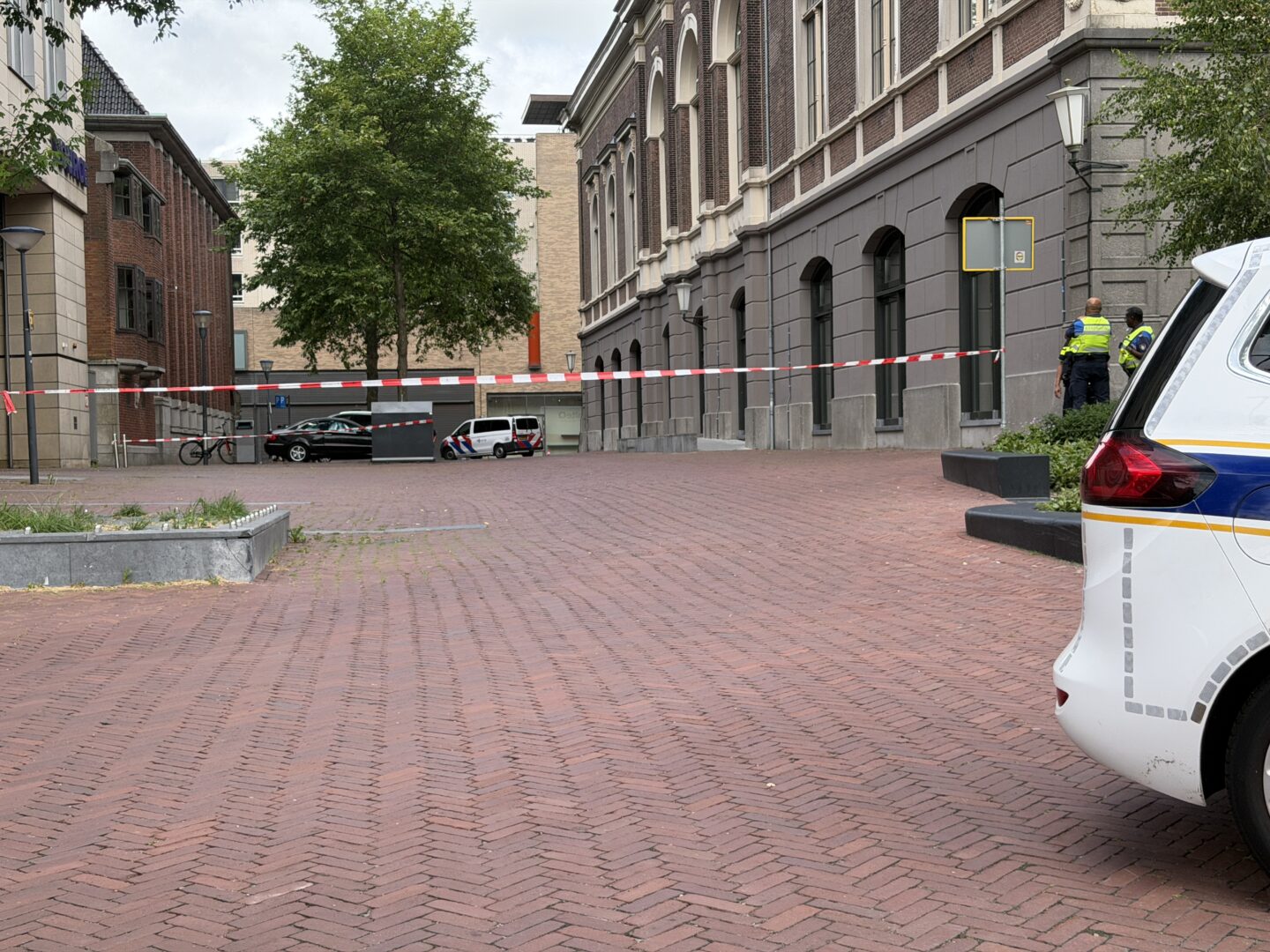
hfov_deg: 39.7
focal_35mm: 48
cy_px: 476
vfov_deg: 30.3
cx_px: 635
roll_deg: +1.5
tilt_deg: -1.8
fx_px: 1761
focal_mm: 6.76
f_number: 1.78
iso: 100
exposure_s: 1/1883
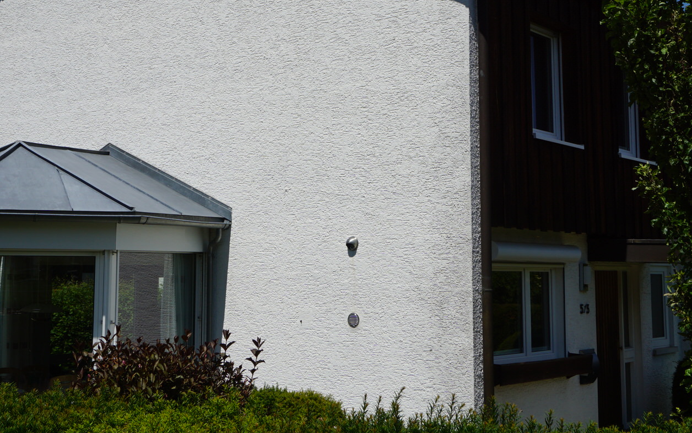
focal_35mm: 54
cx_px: 326
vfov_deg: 23.9
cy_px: 140
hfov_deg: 37.7
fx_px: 1014
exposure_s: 1/400
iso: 100
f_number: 11
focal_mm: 23
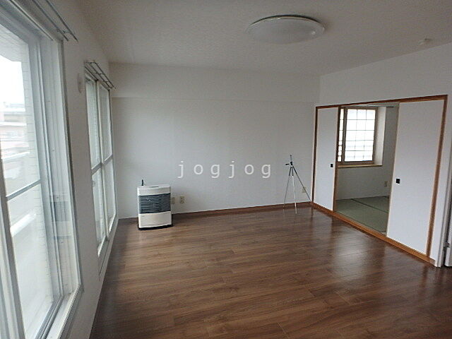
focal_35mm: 21
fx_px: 274
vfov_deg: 63.4
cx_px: 226
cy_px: 170
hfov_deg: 79.0
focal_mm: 3.7
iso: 250
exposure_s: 1/80
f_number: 3.5
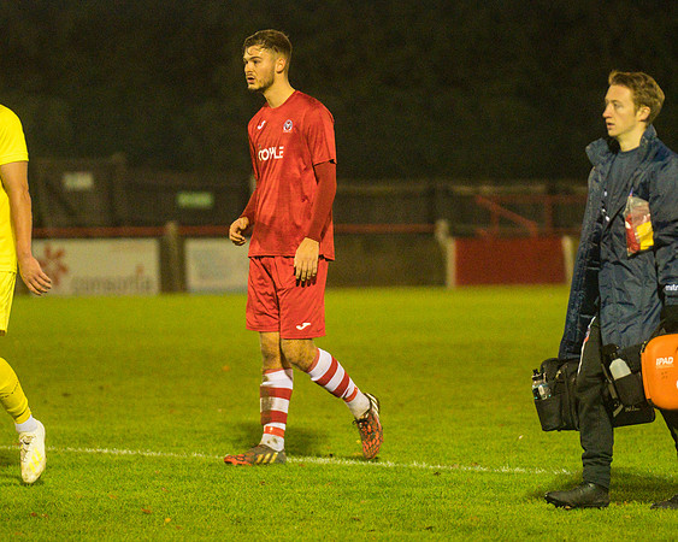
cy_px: 271
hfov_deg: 6.7
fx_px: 5772
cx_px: 298
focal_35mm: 288
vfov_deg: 5.4
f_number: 2.8
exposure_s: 1/800
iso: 5000
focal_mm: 170
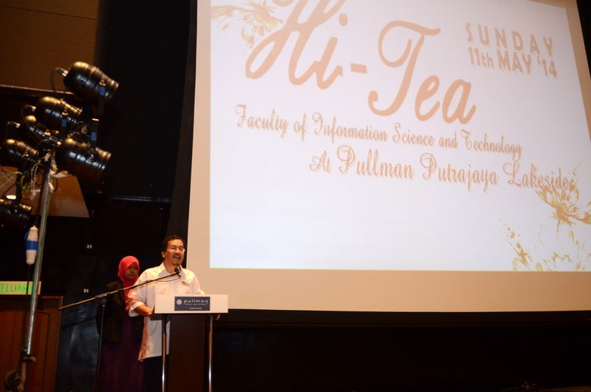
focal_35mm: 30
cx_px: 296
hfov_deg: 62.0
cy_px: 196
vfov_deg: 43.4
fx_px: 492
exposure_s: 1/80
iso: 1250
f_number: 2.8
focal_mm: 20
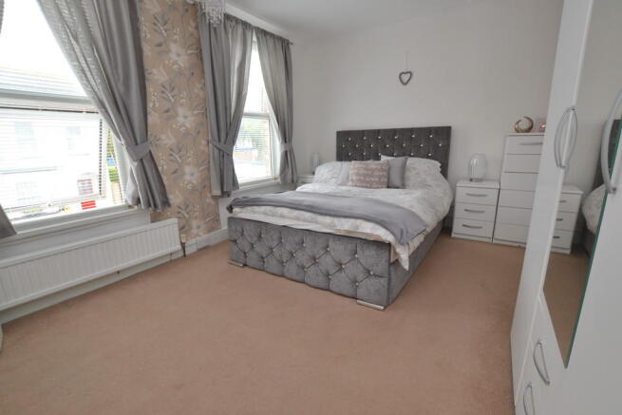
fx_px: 259
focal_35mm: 15
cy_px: 208
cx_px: 311
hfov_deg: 100.4
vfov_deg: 77.4
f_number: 5
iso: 400
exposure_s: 1/100
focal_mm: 10
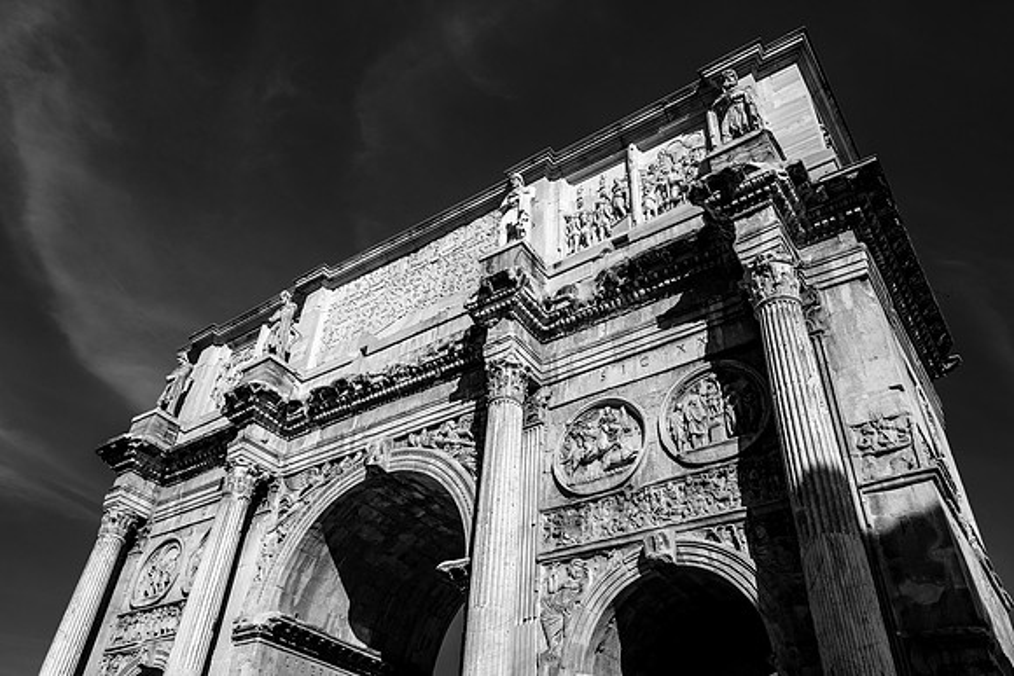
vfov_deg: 50.1
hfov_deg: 70.0
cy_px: 328
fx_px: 724
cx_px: 493
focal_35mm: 26
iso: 160
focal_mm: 16.6
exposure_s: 1/200
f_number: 8
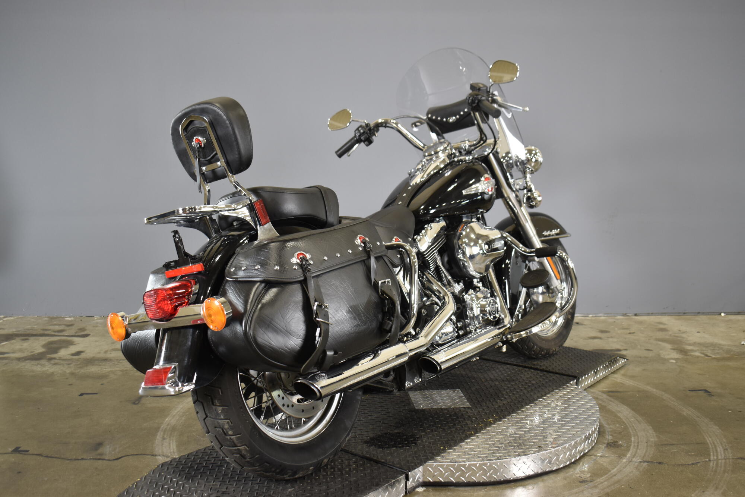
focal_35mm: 36
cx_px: 372
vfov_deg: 36.9
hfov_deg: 53.1
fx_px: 745
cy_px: 248
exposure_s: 1/25
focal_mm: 24
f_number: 3.8
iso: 400
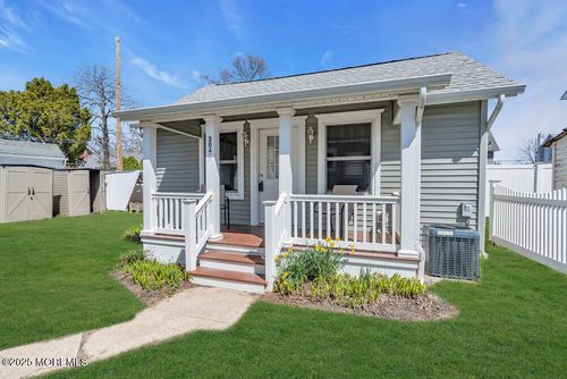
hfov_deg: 96.7
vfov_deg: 73.8
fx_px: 252
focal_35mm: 16
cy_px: 190
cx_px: 284
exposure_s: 1/800
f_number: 8
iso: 200
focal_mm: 16
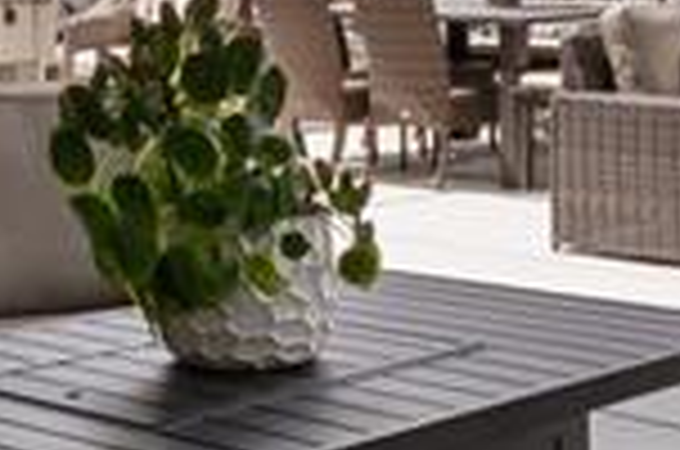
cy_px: -76
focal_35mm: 108
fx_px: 2038
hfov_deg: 18.9
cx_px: 203
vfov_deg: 12.3
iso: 250
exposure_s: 1/60
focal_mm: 10.6
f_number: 8
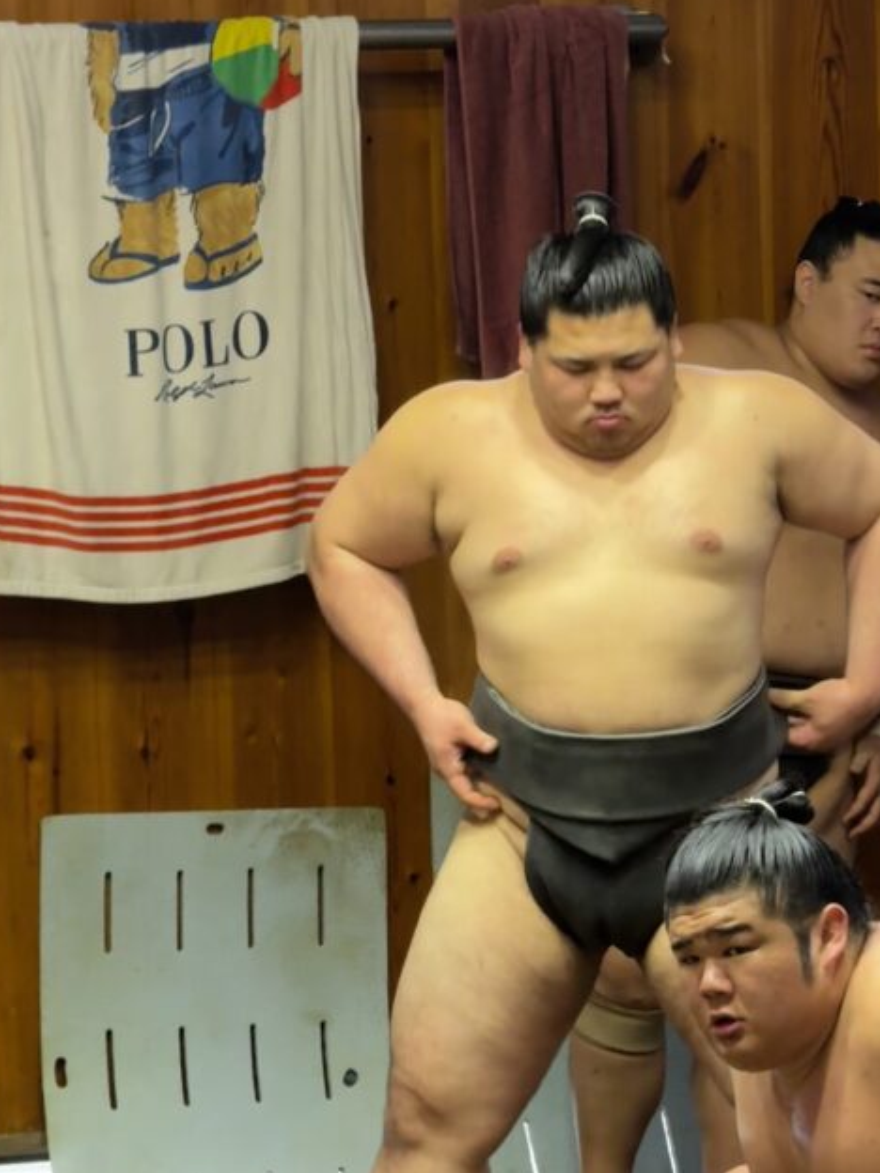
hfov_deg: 7.5
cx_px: 699
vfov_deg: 10.0
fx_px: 6677
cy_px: 707
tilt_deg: -4.0
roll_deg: +1.1
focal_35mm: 197
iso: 250
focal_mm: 15.66
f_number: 2.8
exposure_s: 1/50
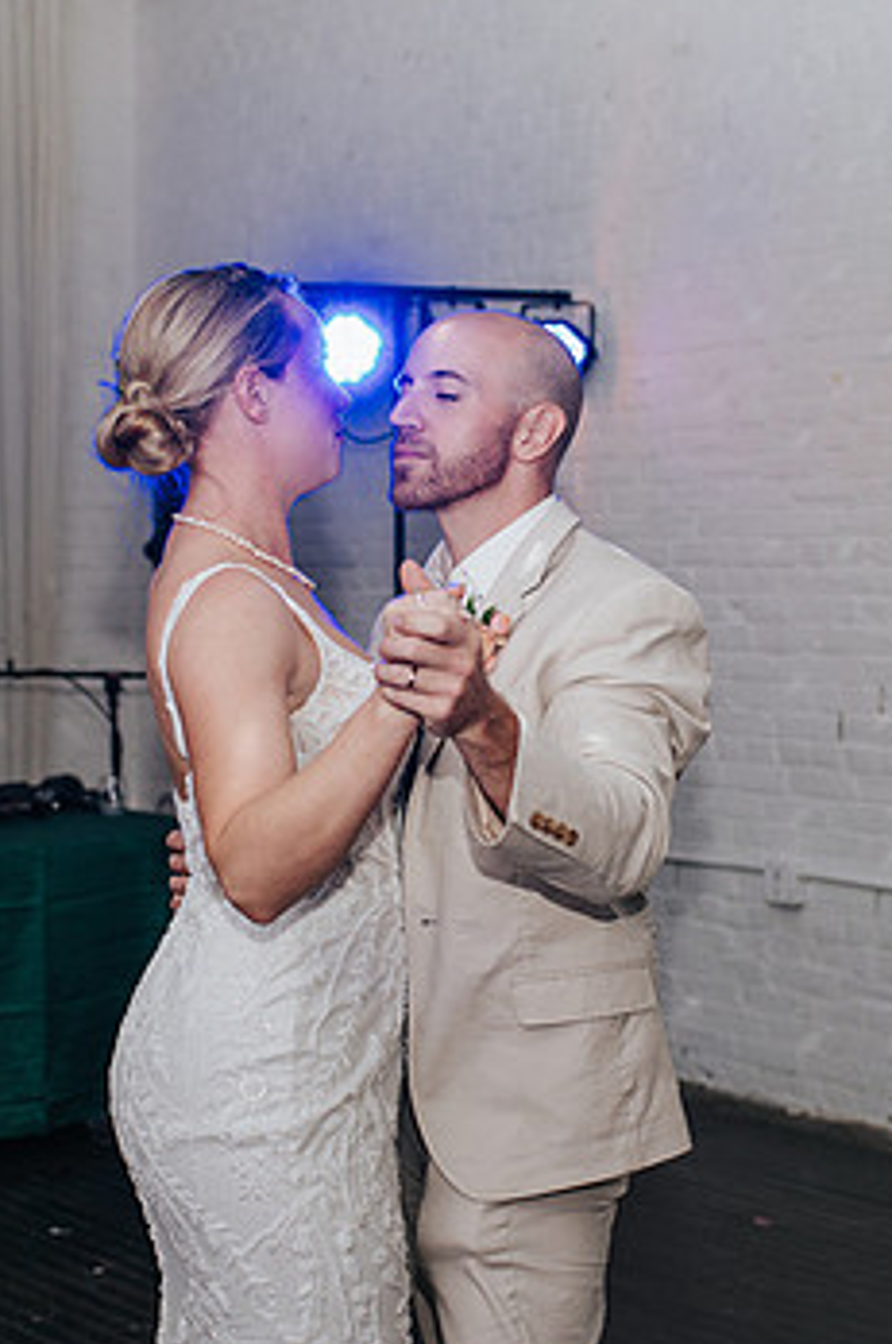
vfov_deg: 29.7
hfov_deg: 19.9
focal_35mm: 68
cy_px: 664
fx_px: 2535
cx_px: 377
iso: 1000
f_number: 2.8
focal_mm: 35
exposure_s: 1/200
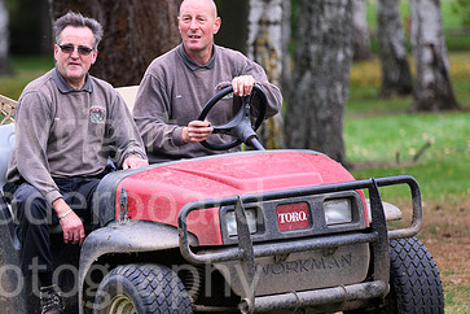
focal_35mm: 639
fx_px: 8342
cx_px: 98
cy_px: 215
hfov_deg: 3.2
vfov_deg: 2.2
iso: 1600
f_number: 5.6
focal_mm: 400
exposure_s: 1/800
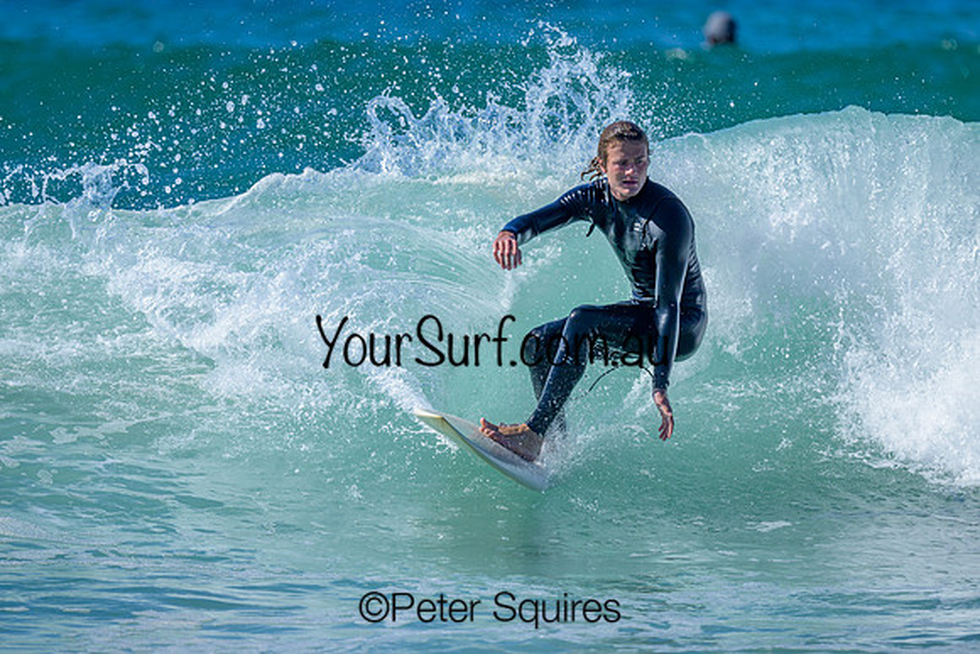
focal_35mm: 879
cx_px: 442
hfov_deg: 2.3
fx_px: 23936
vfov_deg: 1.6
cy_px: 308
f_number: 6.3
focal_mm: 800
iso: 250
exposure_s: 1/2000
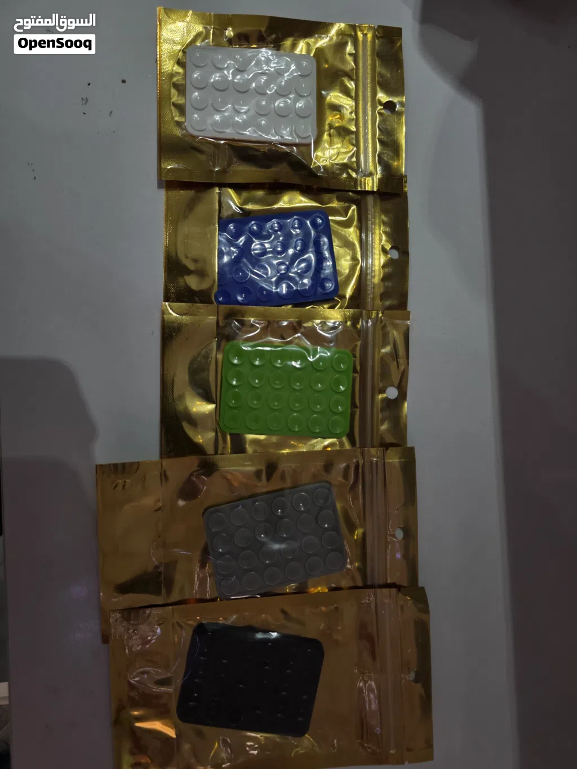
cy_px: 384
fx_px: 511
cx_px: 288
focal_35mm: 23
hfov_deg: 58.9
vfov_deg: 73.9
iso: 200
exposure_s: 1/59
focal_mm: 6.3
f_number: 1.7
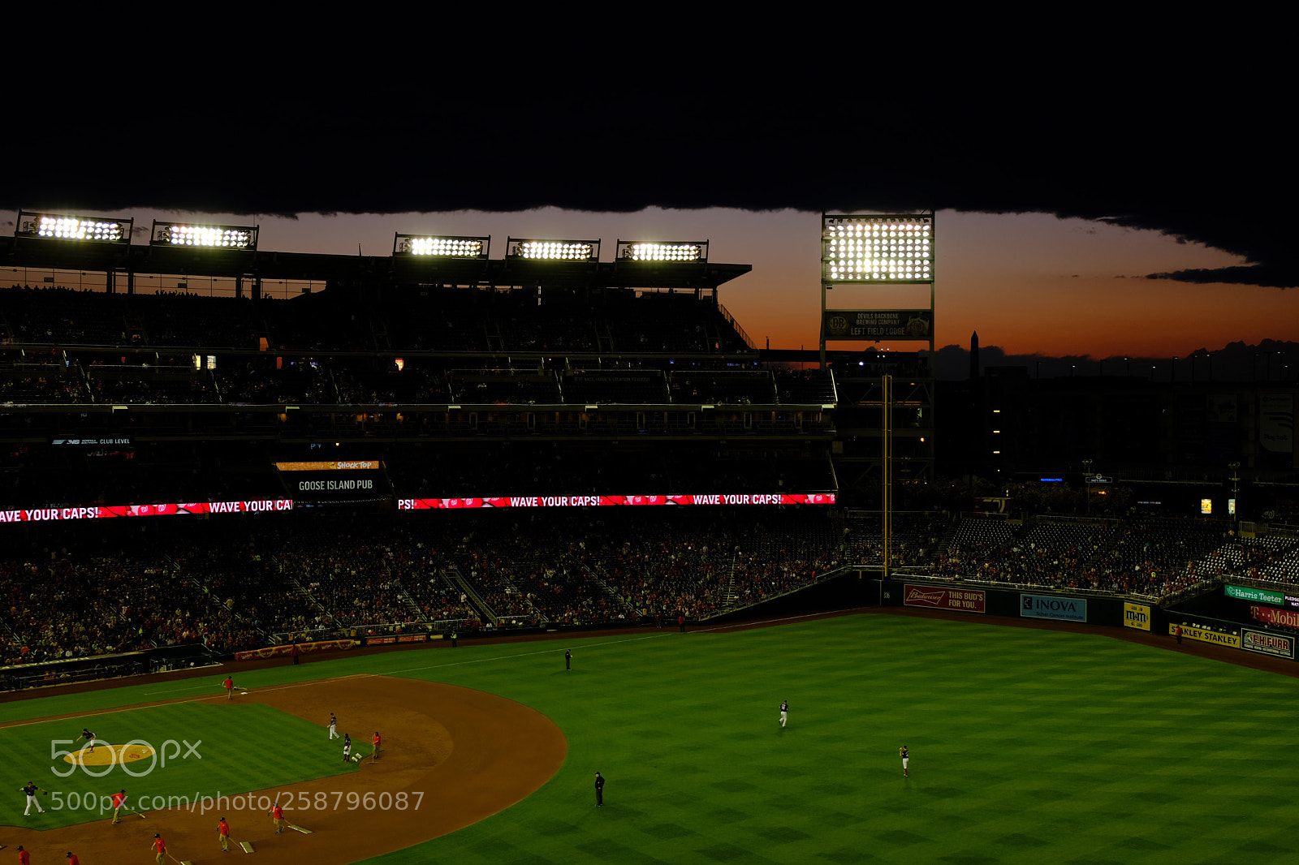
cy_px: 432
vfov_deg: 36.9
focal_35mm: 36
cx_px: 650
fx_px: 1299
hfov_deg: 53.1
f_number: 4.2
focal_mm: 24.3
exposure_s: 1/125
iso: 200
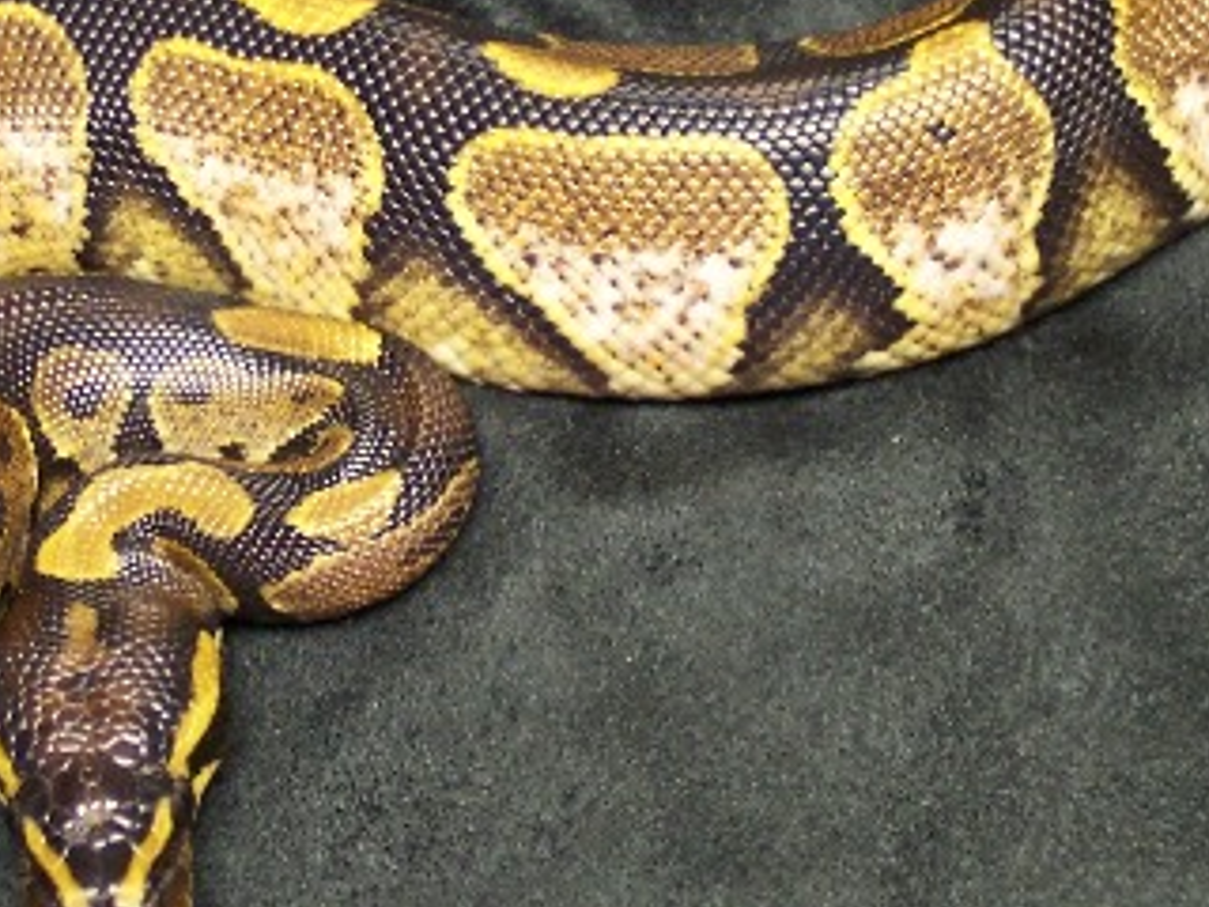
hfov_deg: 13.0
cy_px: 488
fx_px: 5309
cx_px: 639
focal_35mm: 152
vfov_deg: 9.8
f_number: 3.8
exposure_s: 1/8
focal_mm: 16
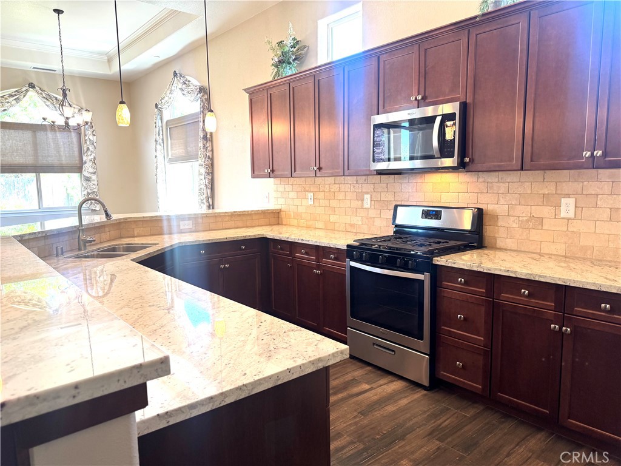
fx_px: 431
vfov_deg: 56.8
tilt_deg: -8.2
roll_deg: +0.0
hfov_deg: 71.6
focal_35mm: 24
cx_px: 310
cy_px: 233
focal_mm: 6.76
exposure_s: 1/60
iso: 125
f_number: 1.78
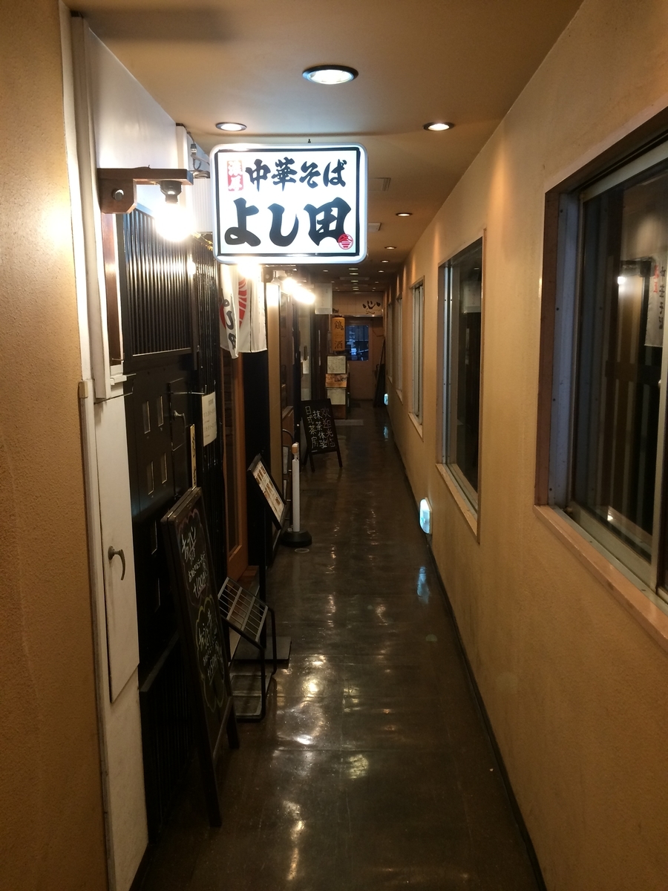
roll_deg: +2.0
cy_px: 446
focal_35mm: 29
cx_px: 334
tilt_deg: -10.0
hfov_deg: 48.2
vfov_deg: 61.7
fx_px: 746
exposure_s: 1/30
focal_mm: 4.15
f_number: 2.2
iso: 100
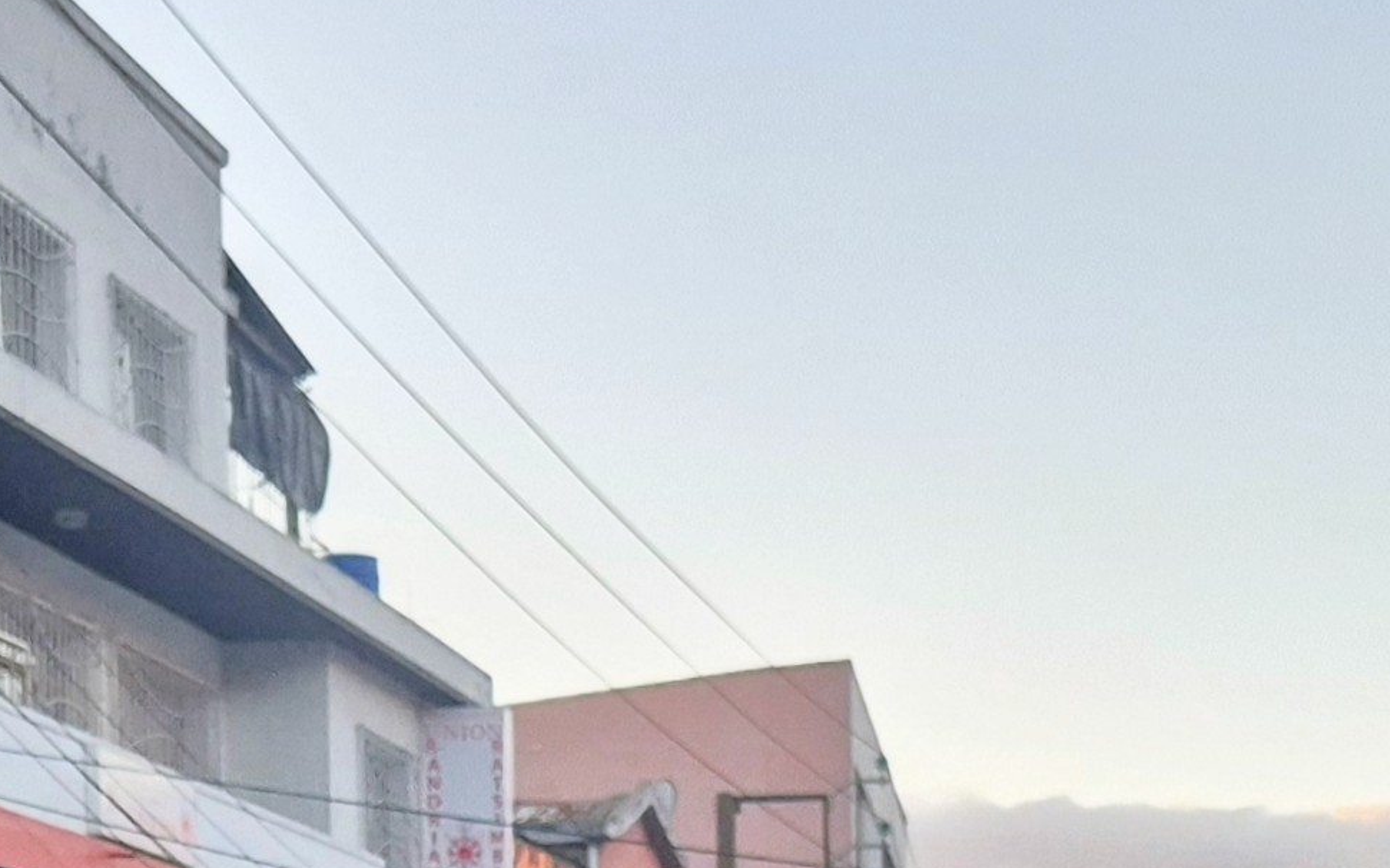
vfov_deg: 12.2
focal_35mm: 99
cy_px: 1526
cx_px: 1007
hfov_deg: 20.9
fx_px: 3751
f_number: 1.8
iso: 160
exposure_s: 1/180
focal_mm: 5.4
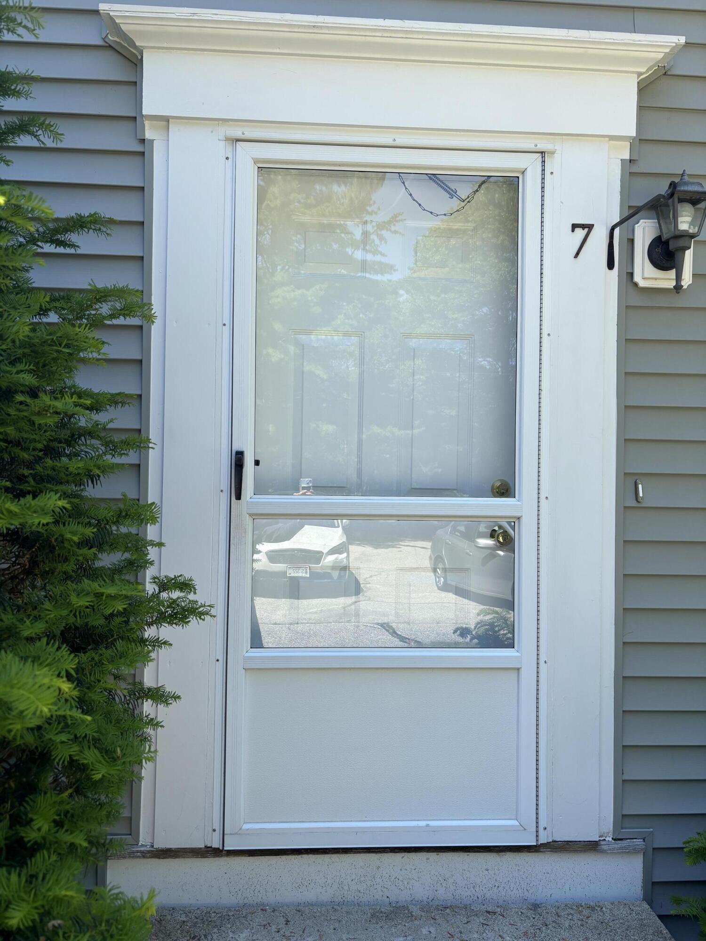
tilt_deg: -2.2
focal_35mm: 26
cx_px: 353
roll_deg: -1.8
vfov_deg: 67.3
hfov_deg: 53.1
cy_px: 470
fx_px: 707
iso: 50
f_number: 1.6
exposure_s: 1/844
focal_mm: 5.96
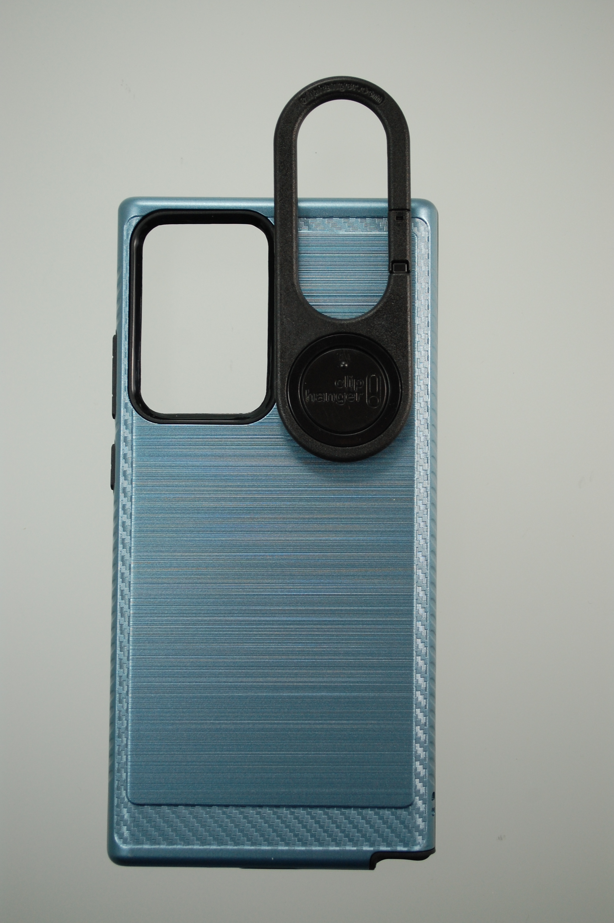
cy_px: 462
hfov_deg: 25.0
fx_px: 1384
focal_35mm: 54
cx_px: 307
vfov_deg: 36.9
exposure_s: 1/80
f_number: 5.3
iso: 400
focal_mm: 36
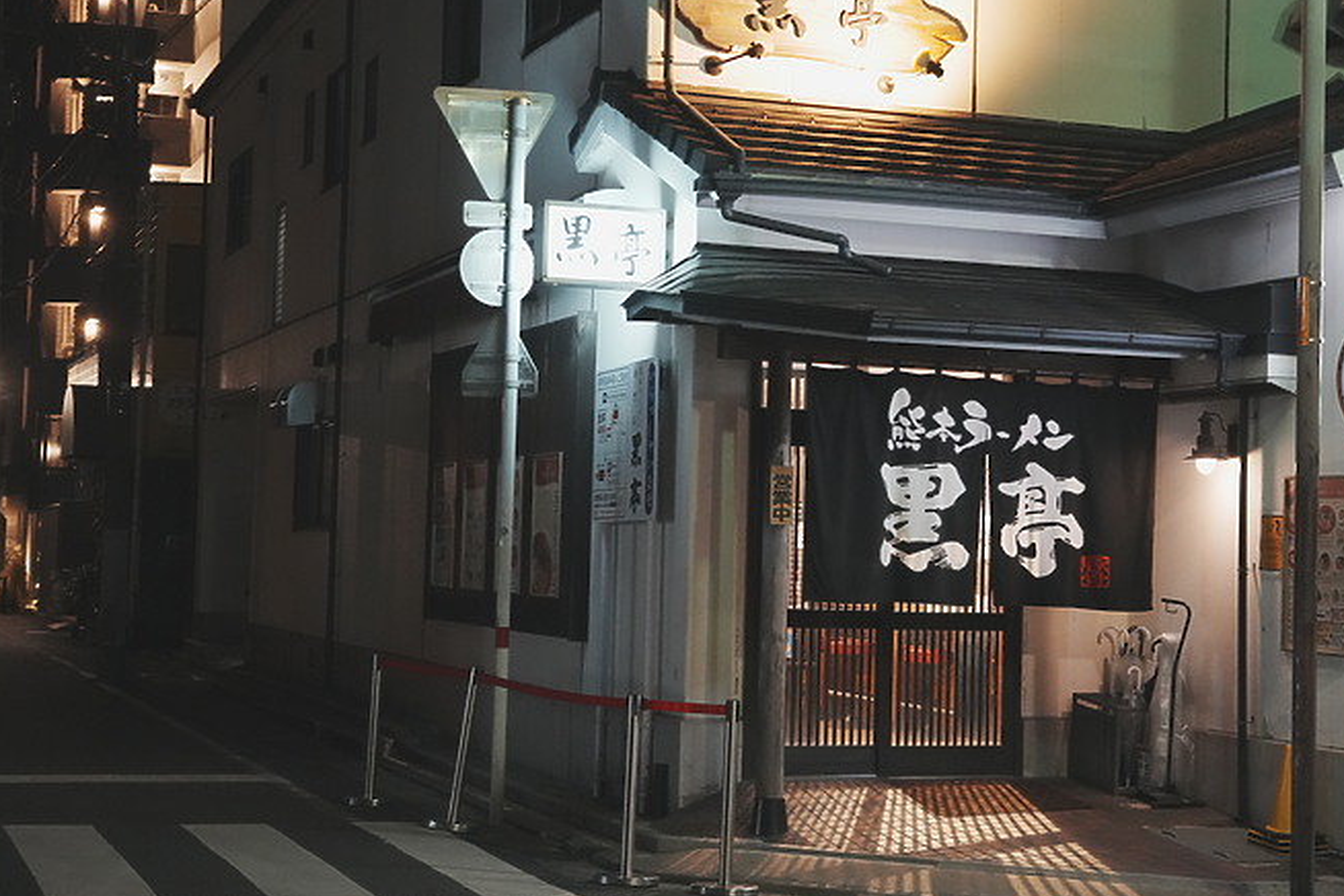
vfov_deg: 21.9
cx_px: 762
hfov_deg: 32.3
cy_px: 425
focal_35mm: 62
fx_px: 2314
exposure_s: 1/60
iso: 8000
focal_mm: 52
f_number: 4
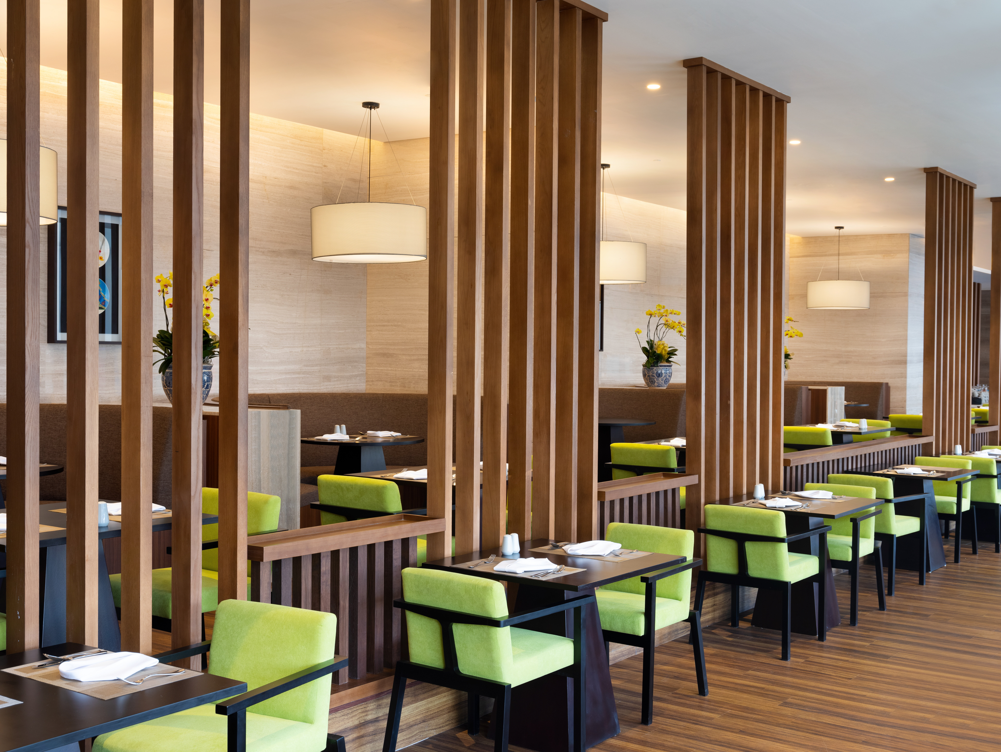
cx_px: 500
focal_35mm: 40
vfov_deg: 36.0
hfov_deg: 46.8
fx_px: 1158
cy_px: 376
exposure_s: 1/2.5
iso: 250
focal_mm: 50
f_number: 11
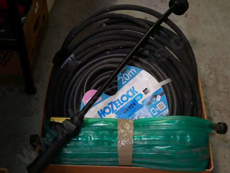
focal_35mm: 55
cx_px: 121
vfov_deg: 26.6
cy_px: 85
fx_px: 366
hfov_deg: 34.9
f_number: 5.6
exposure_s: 1/160
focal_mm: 25
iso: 3200
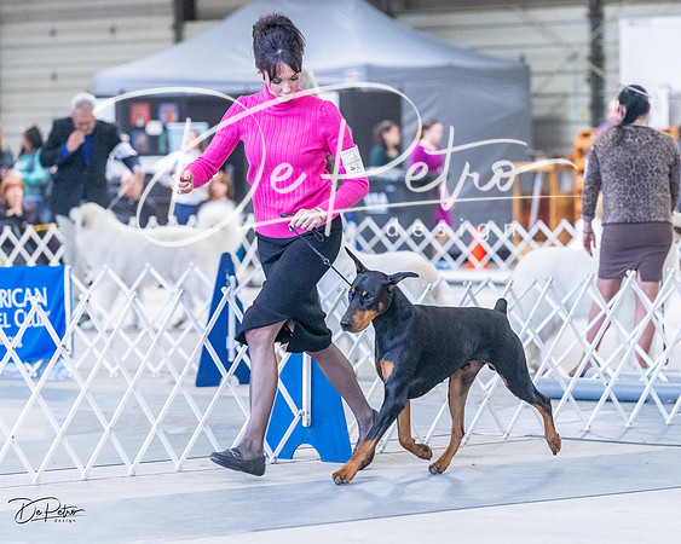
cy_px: 272
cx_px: 340
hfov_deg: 10.5
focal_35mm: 185
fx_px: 3721
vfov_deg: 8.4
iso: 6400
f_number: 4
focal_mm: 164
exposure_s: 1/400
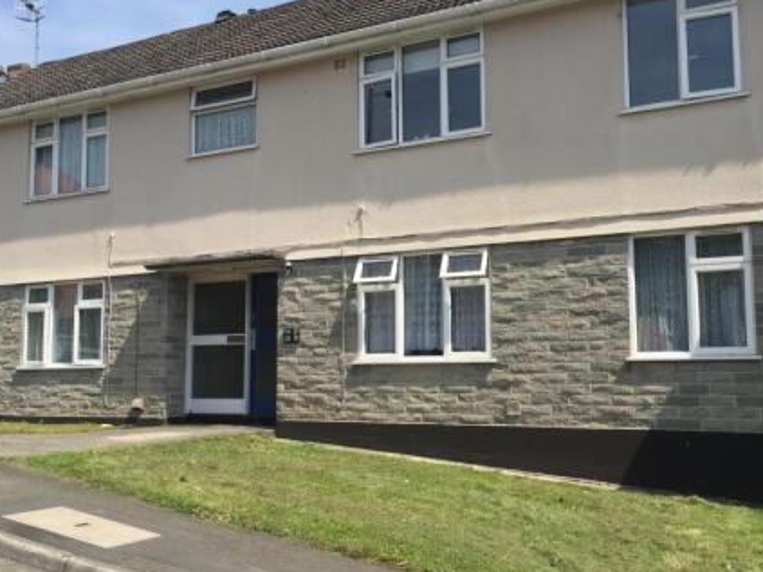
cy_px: 282
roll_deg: -1.2
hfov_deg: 46.8
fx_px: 881
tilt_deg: +6.0
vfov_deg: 35.9
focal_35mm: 40
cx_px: 354
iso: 32
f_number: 2.2
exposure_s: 1/1980
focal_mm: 4.15
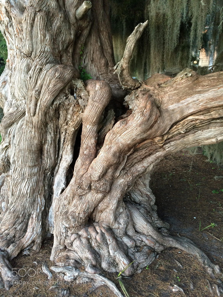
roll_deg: +1.3
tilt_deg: -17.1
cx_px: 112
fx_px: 249
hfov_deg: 48.2
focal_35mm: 29
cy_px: 148
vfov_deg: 61.7
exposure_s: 1/30
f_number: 2.2
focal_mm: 4.15
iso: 80
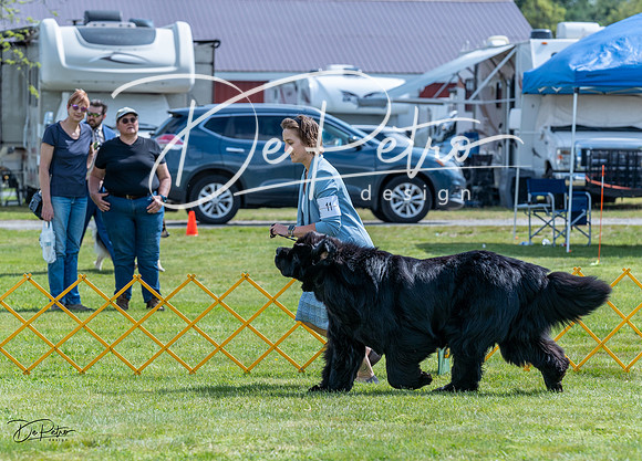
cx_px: 320
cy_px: 207
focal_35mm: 163
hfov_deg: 12.3
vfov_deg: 8.9
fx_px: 2973
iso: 400
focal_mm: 131
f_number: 5
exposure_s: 1/1600
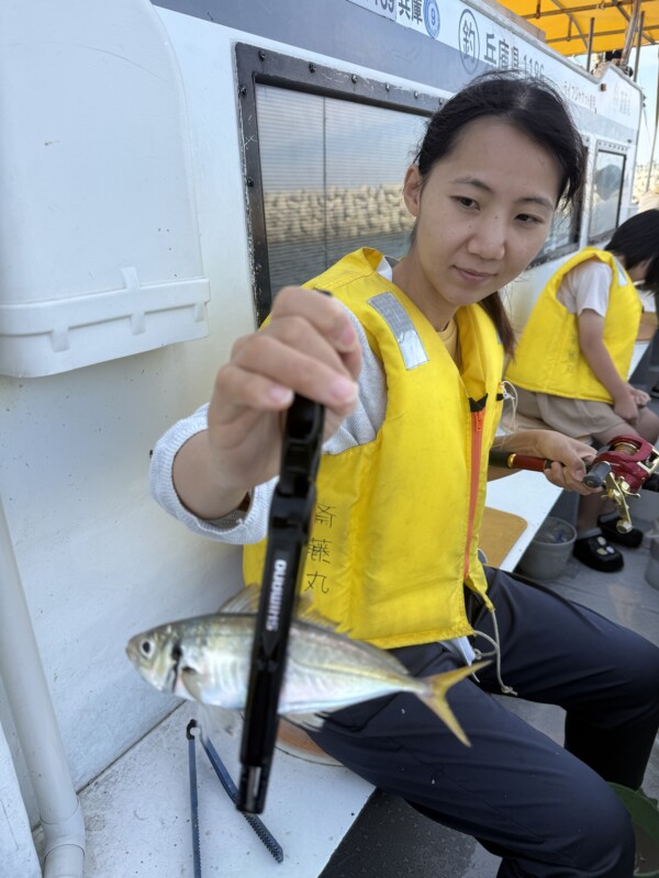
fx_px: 609
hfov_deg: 56.8
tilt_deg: -21.0
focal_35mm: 24
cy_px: 439
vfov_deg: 71.6
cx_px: 330
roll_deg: -0.8
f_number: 1.78
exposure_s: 1/1046
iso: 80
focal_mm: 6.76
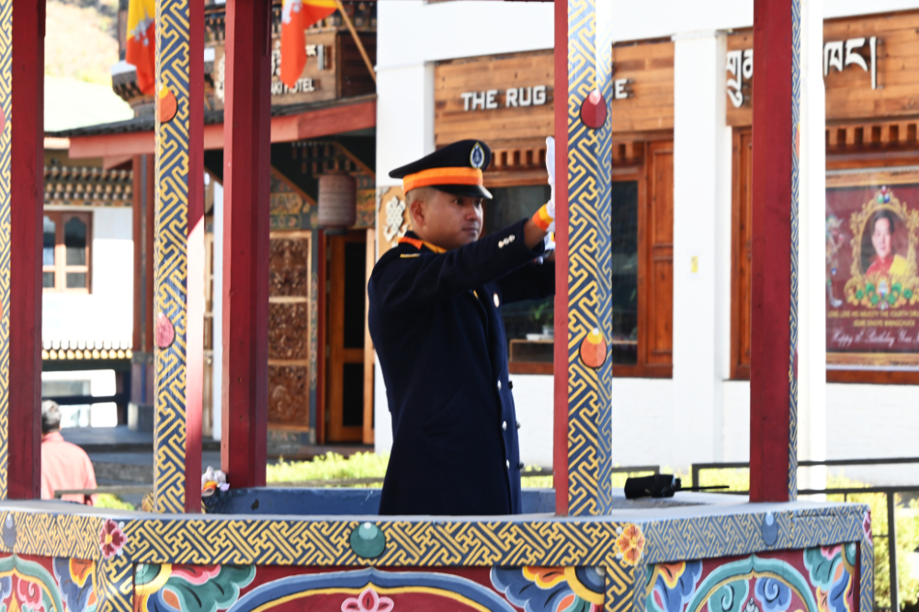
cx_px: 460
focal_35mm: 160
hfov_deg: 12.8
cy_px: 306
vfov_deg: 8.6
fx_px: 4083
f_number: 13
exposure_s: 1/60
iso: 640
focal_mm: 160
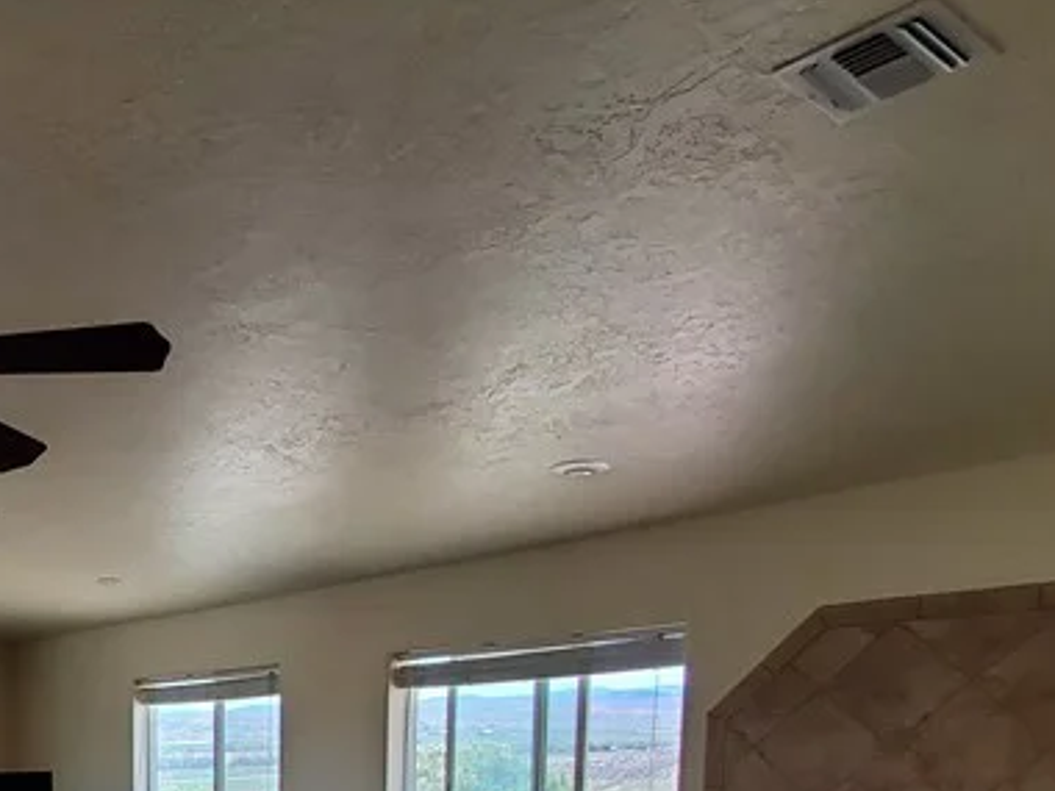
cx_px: -150
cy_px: 852
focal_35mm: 35
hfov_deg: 40.5
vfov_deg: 35.3
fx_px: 1067
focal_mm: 1.8
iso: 64
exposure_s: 1/120
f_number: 2.2
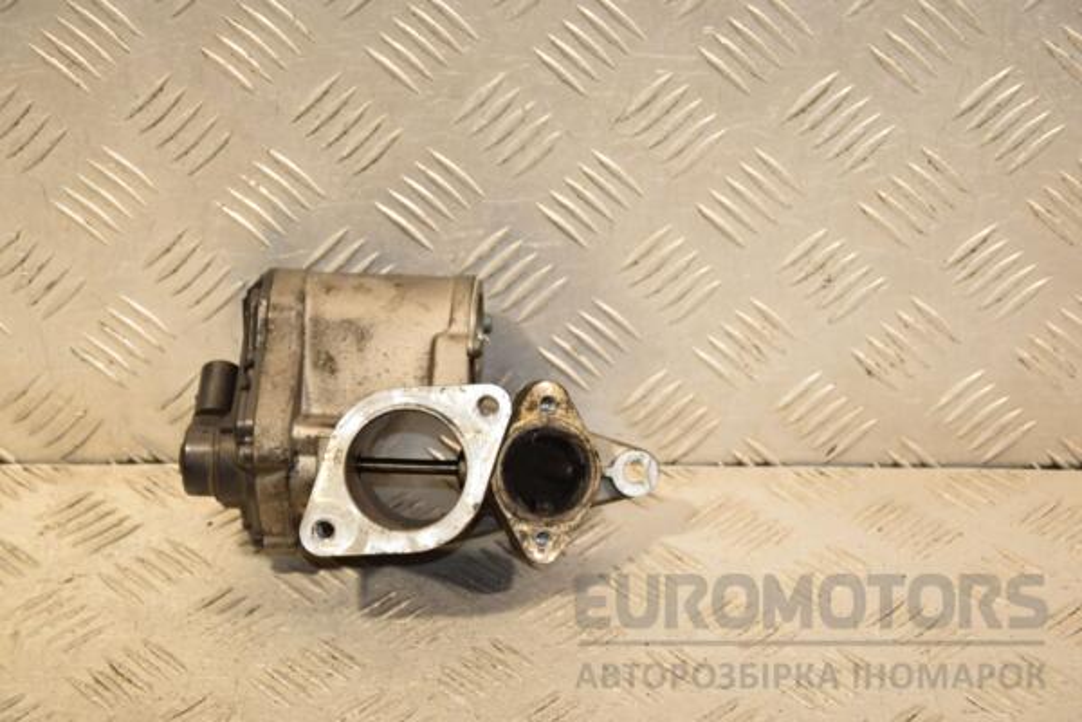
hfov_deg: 21.9
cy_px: 361
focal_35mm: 93
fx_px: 2795
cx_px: 541
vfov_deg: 14.7
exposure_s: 1/200
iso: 800
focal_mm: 62
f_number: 6.3
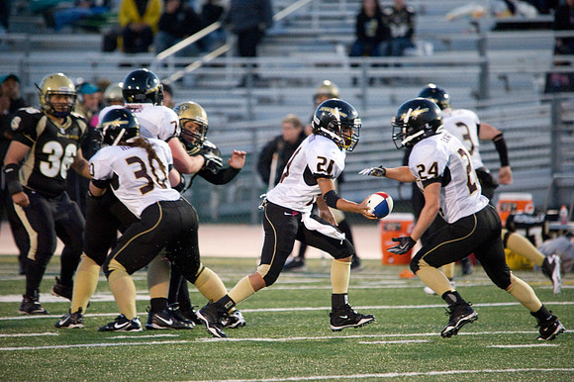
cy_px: 191
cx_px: 287
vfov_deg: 2.7
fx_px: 7967
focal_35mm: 500
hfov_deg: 4.1
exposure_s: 1/800
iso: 12800
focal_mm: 500
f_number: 6.3
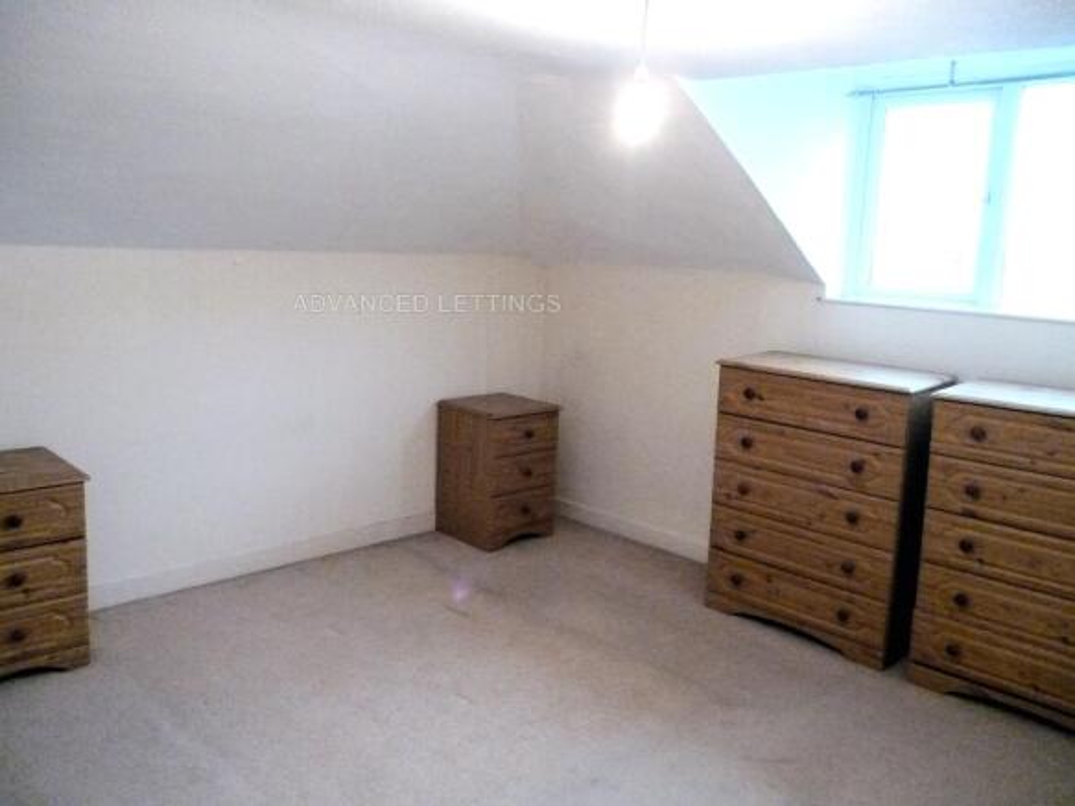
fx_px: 869
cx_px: 538
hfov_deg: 63.5
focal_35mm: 28
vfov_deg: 49.7
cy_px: 403
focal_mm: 5
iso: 800
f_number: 3.1
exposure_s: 1/30
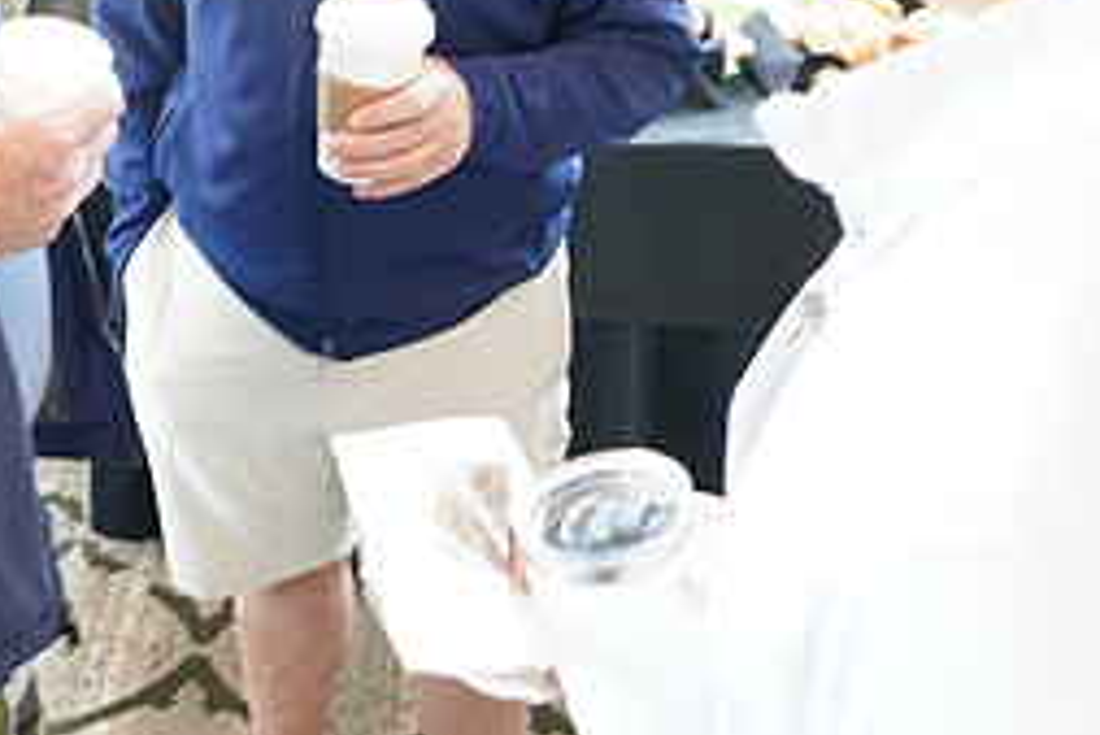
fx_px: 1681
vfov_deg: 23.0
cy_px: -94
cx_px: 326
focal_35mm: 55
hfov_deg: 35.7
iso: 2500
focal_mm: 24
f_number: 4.5
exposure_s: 1/100
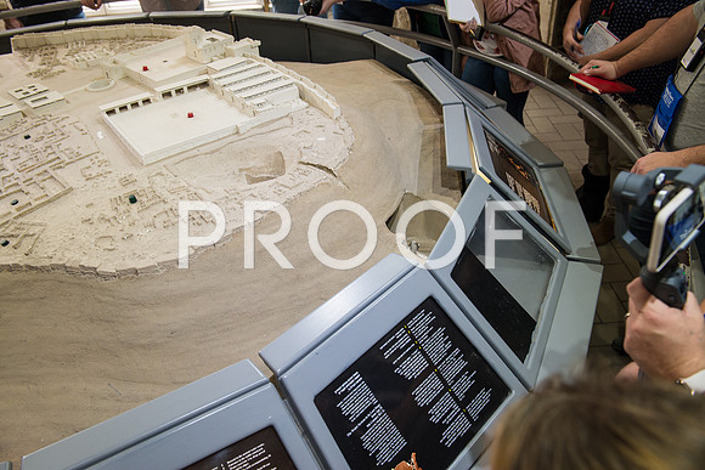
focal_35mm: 31
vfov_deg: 42.3
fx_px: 607
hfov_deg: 60.3
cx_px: 352
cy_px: 235
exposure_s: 1/50
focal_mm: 31
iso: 400
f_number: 3.5
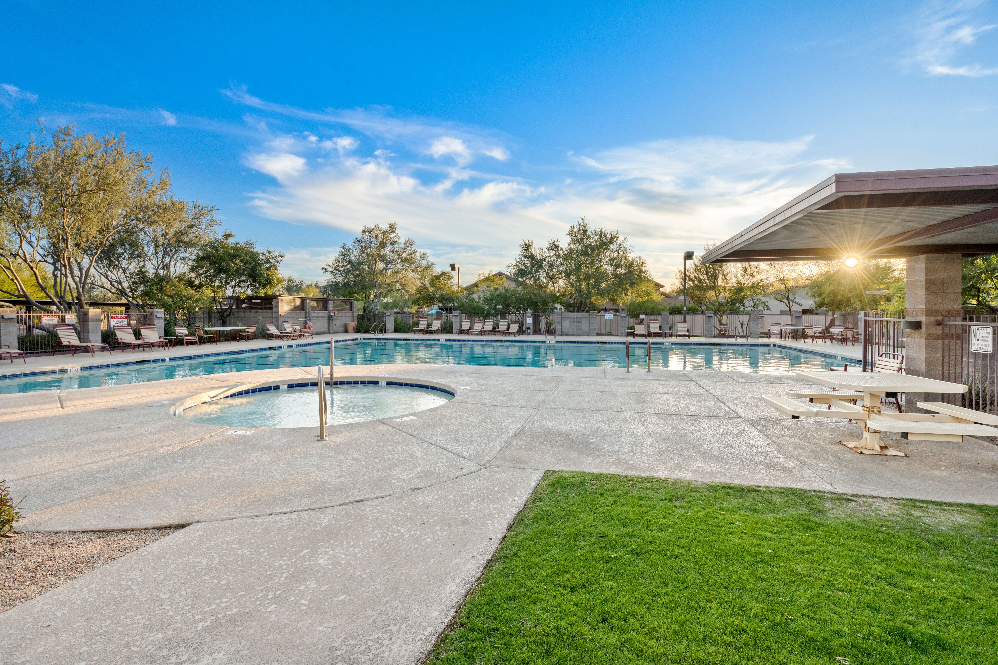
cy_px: 332
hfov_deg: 96.7
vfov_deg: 73.7
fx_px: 444
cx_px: 499
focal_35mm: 16
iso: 500
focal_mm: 16
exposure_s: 1/50
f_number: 11
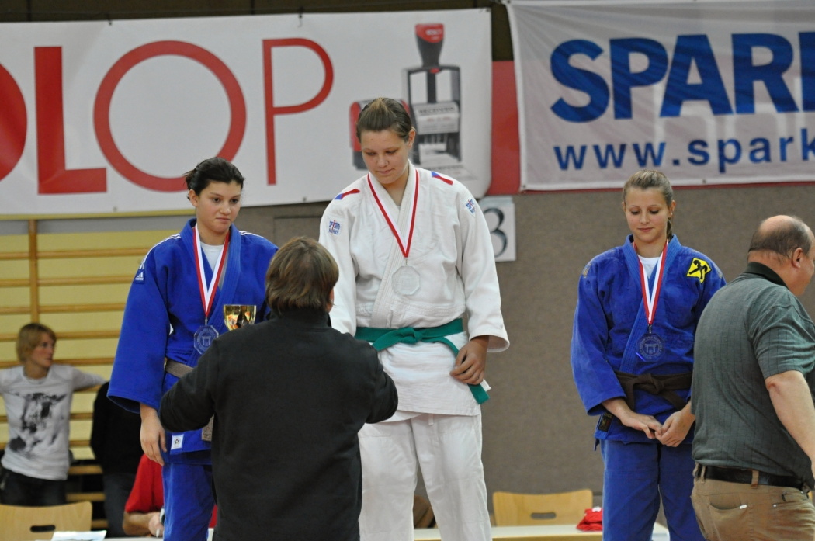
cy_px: 270
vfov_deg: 8.7
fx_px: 3561
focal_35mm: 158
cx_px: 408
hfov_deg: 13.1
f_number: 2.8
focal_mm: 105
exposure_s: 1/400
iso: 2500
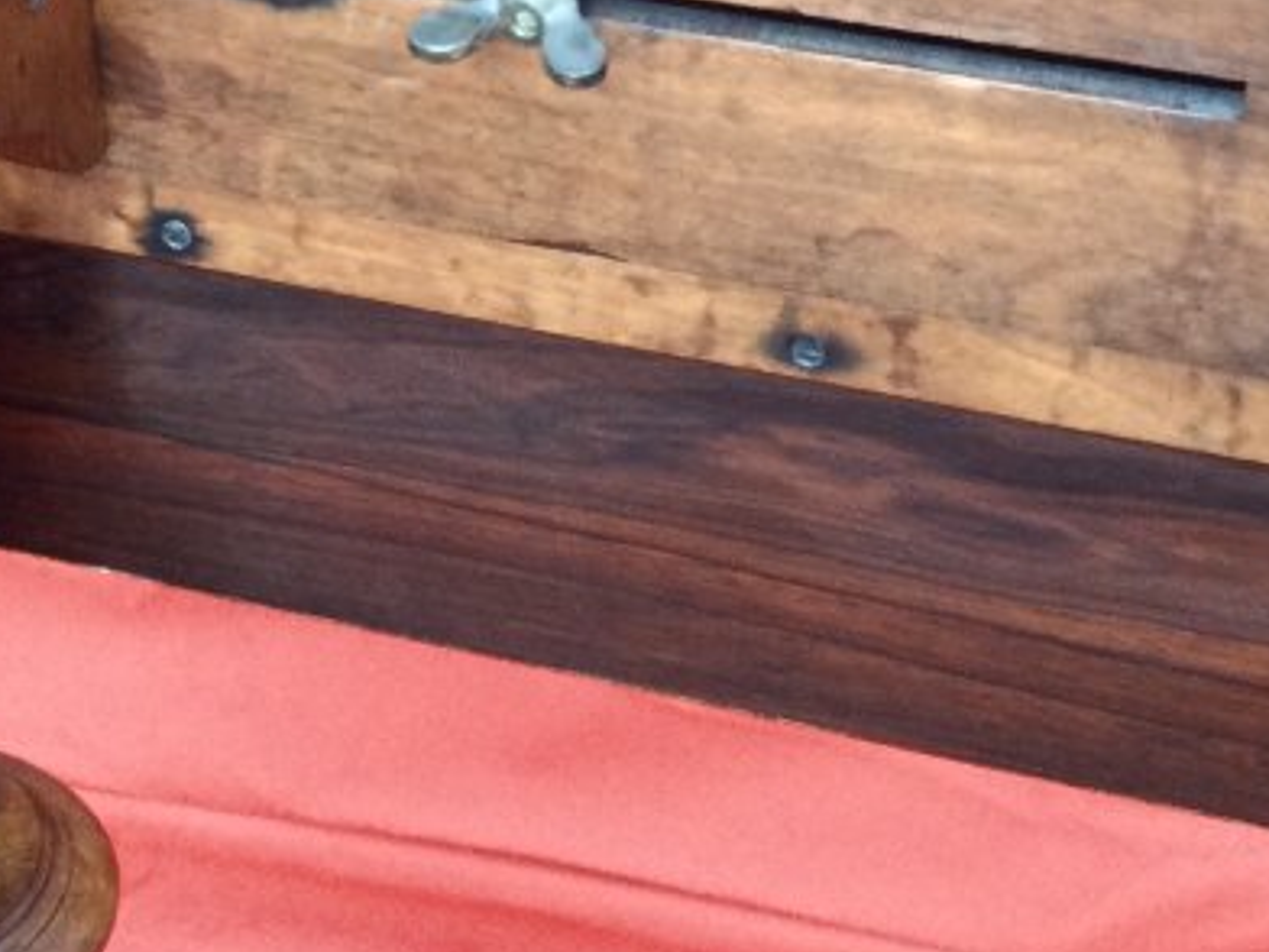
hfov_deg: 20.5
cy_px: -58
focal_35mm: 95
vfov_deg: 15.2
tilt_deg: -27.0
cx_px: 343
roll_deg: +4.9
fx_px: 3483
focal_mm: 3.3
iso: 50
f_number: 2.4
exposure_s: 1/33
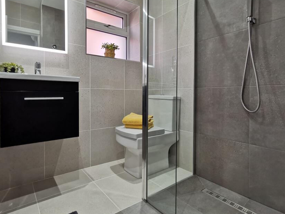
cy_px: 96
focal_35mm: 20
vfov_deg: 65.8
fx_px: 165
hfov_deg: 81.5
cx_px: 127
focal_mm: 2.35
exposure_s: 1/50
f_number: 2.2
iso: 160
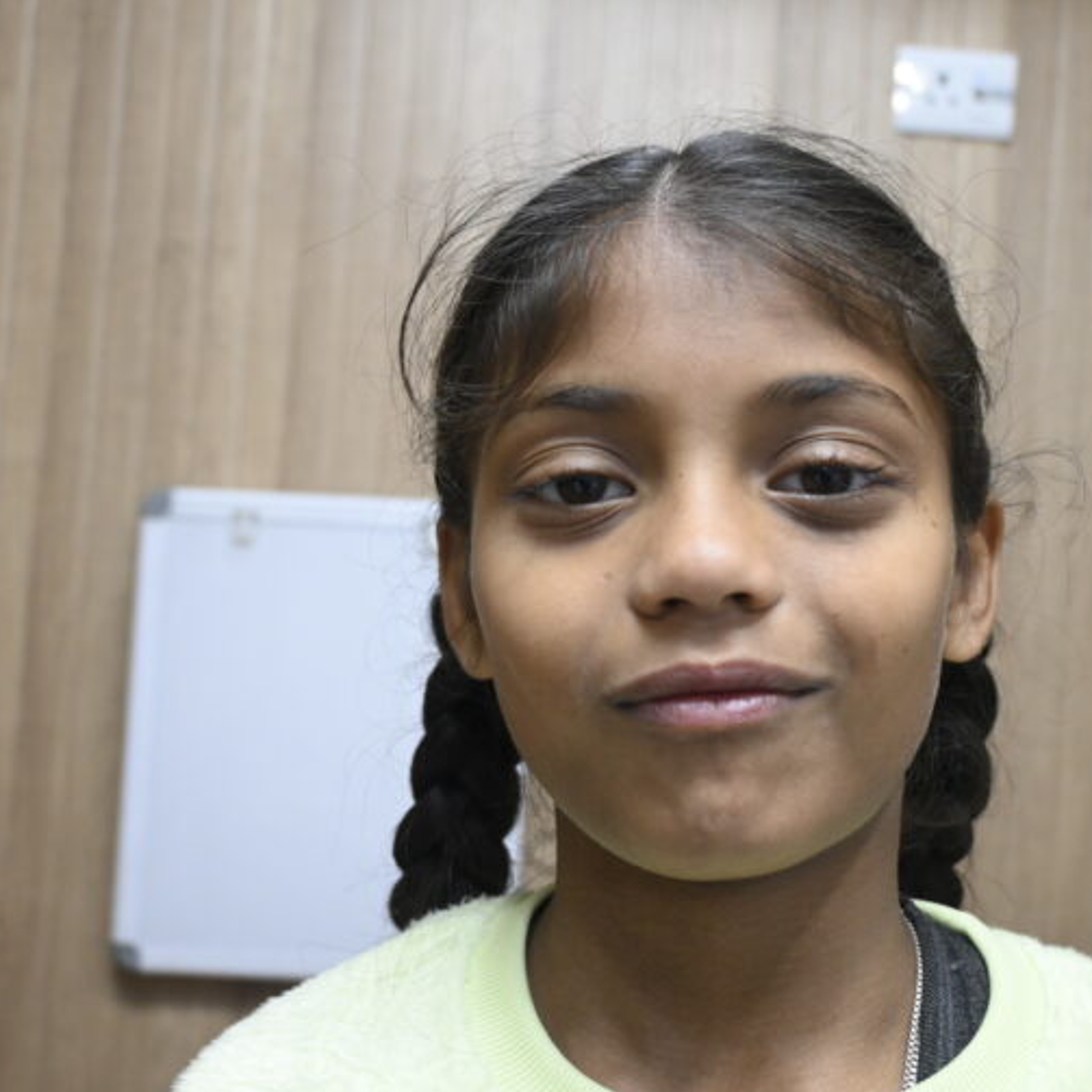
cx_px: 606
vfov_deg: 42.8
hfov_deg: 42.8
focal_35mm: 39
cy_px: 555
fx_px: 1392
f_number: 3.8
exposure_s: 1/125
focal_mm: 20
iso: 1800
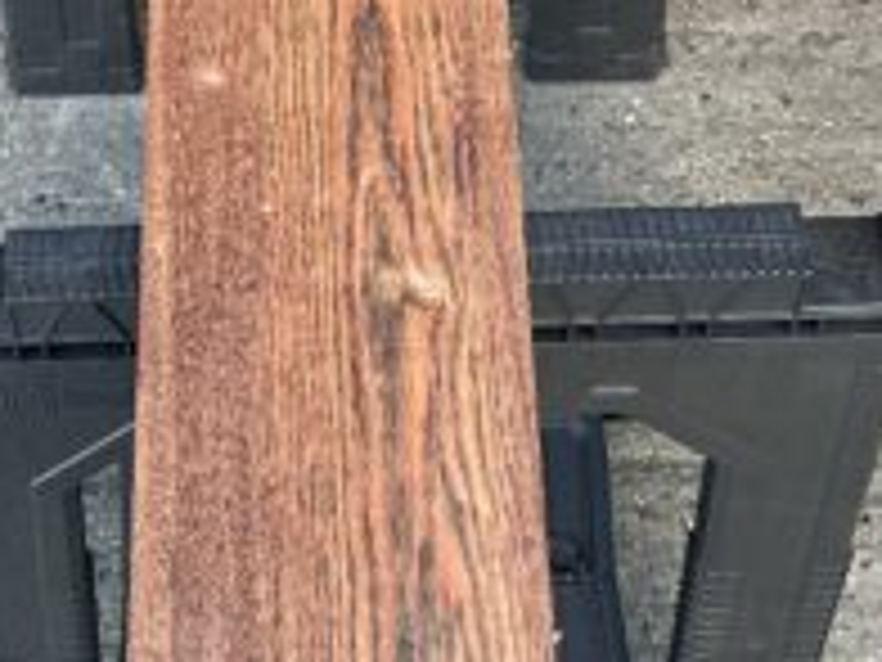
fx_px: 2013
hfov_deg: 24.6
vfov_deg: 18.2
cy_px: 7
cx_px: 279
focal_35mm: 79
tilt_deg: -61.5
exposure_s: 1/120
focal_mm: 3
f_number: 1.8
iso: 64
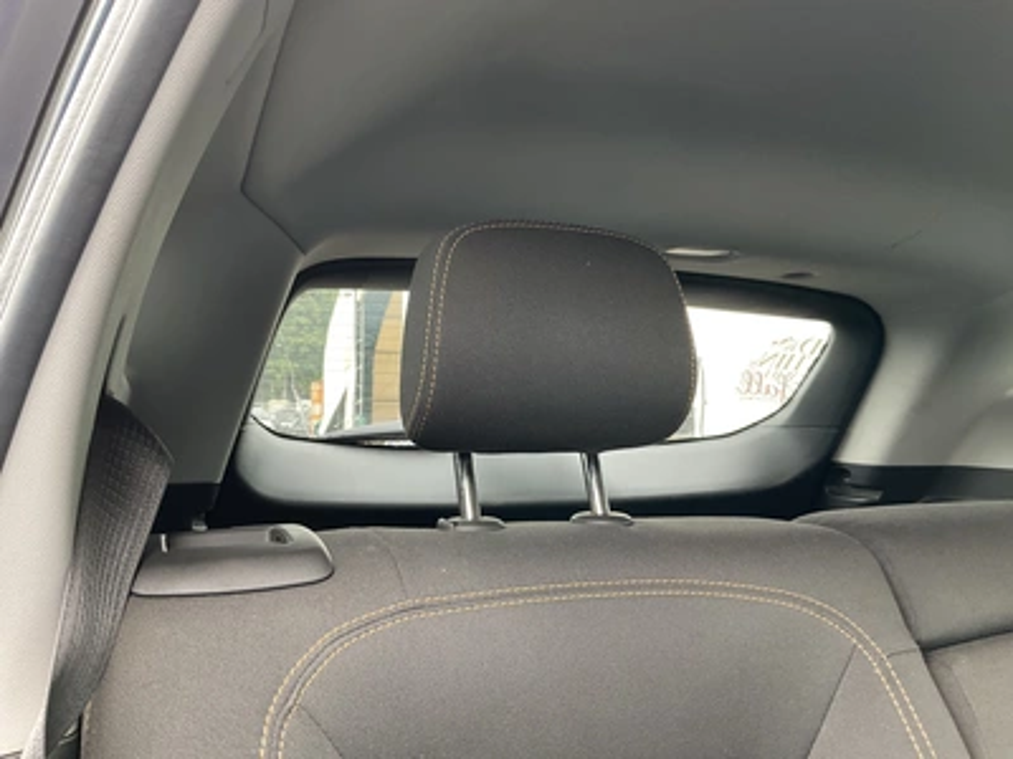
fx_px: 849
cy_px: 380
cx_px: 506
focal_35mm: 29
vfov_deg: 48.2
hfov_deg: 61.7
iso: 64
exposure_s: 1/64
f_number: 1.8
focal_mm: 3
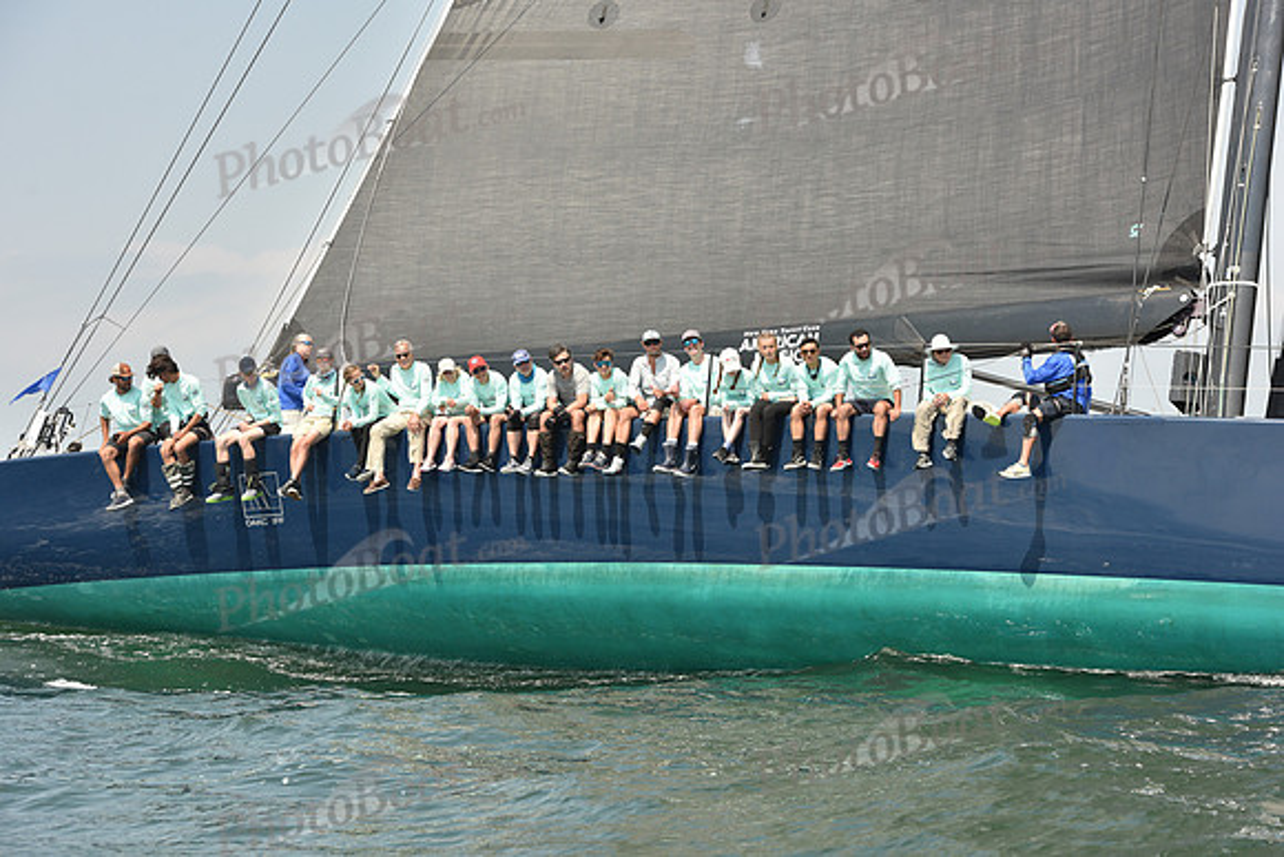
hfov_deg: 20.4
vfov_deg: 13.7
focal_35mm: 100
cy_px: 428
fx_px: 3567
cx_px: 642
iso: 250
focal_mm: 100
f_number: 7.1
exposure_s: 1/800
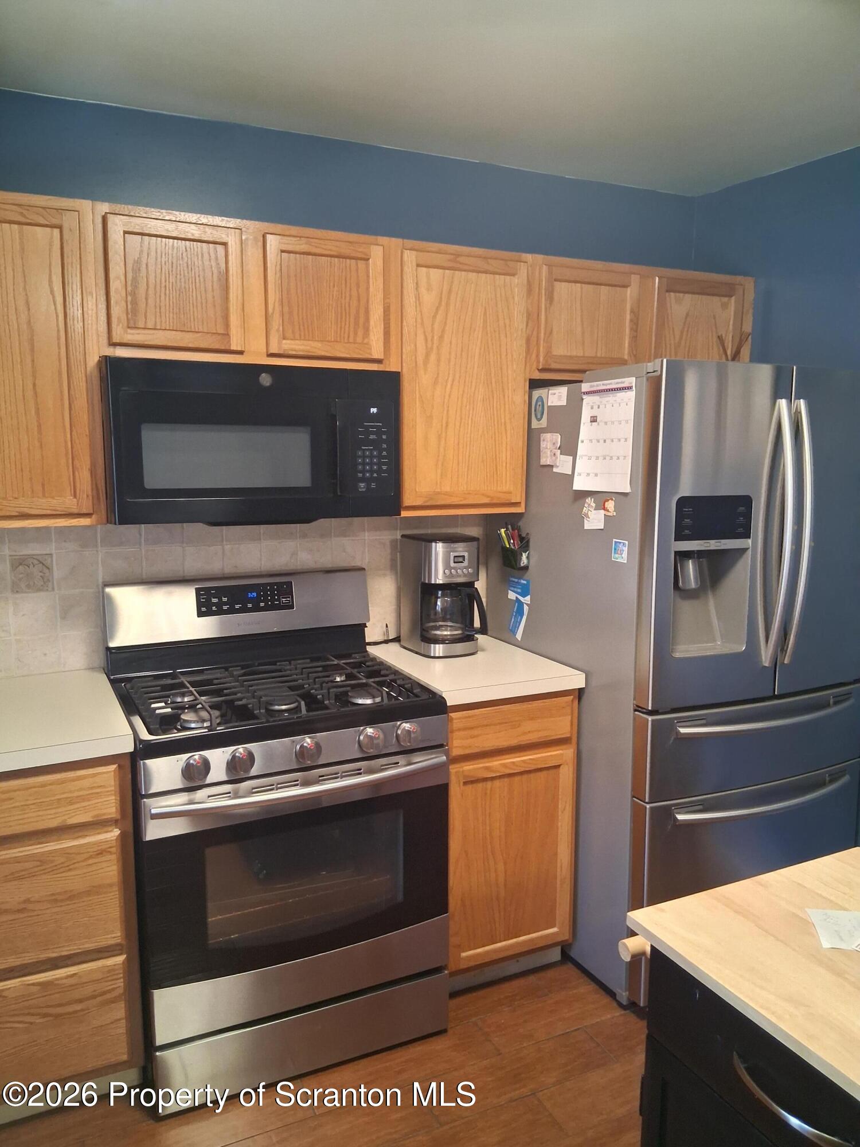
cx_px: 430
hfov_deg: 53.1
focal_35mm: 26
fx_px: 861
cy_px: 574
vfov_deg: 67.3
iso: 400
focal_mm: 3.98
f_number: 1.8
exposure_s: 1/40
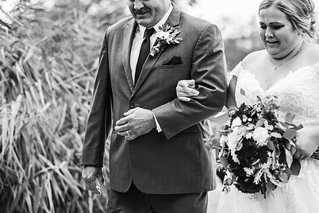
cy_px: 97
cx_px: 195
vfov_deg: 9.3
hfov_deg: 14.0
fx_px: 1302
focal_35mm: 147
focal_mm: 102
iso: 400
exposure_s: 1/1000
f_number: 2.8
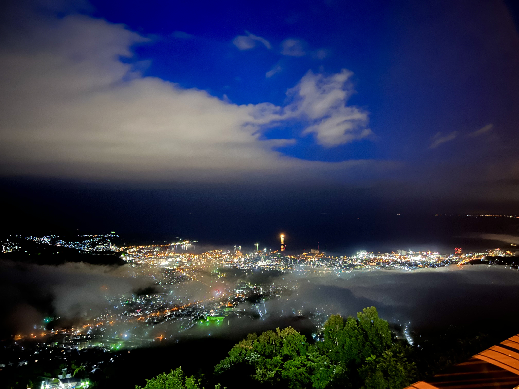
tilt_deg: +3.1
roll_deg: +0.2
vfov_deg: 53.1
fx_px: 390
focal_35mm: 26
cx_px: 260
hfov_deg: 67.3
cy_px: 194
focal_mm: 5.7
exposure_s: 1/2
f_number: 1.5
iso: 1000
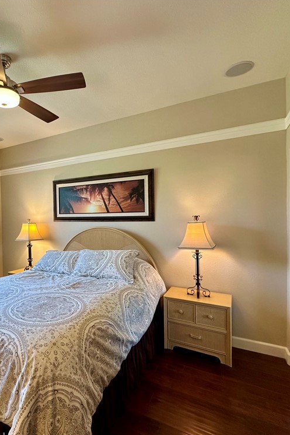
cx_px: 75
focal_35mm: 20
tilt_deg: -0.2
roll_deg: +0.4
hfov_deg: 58.9
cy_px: 222
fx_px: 242
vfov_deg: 84.0
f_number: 2.2
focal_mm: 2.22
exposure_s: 1/120
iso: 200
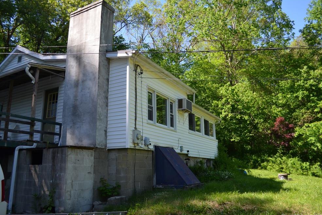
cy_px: 108
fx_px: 250
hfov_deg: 65.5
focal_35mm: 28
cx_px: 157
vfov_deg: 46.4
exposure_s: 1/1000
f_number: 4
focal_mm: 18
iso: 400
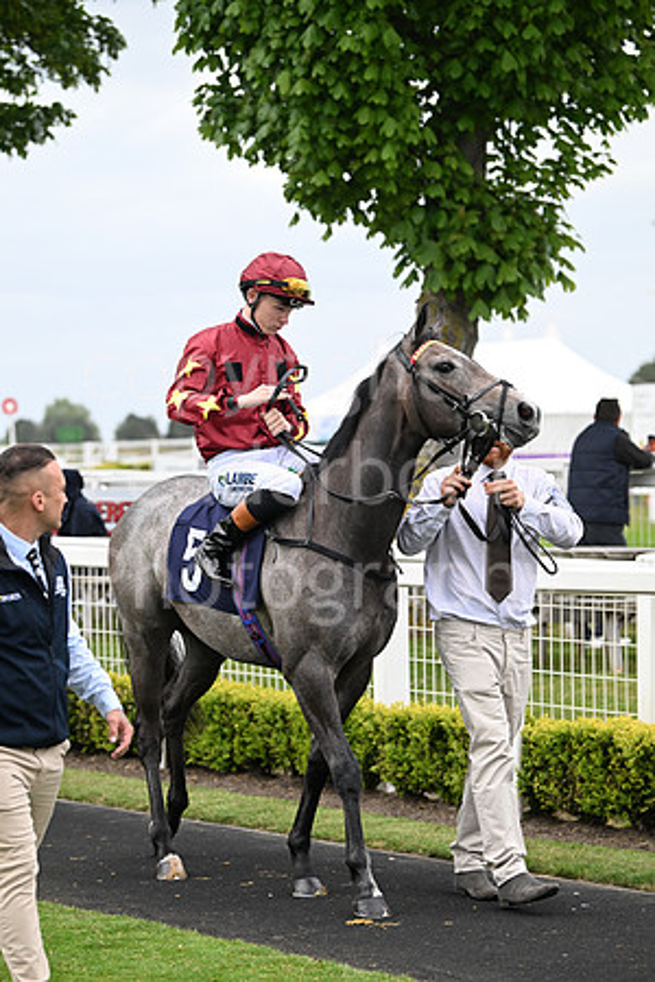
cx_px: 328
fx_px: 3056
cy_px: 491
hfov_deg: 12.2
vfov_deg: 18.3
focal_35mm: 112
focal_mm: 112
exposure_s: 1/1250
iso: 800
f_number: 4
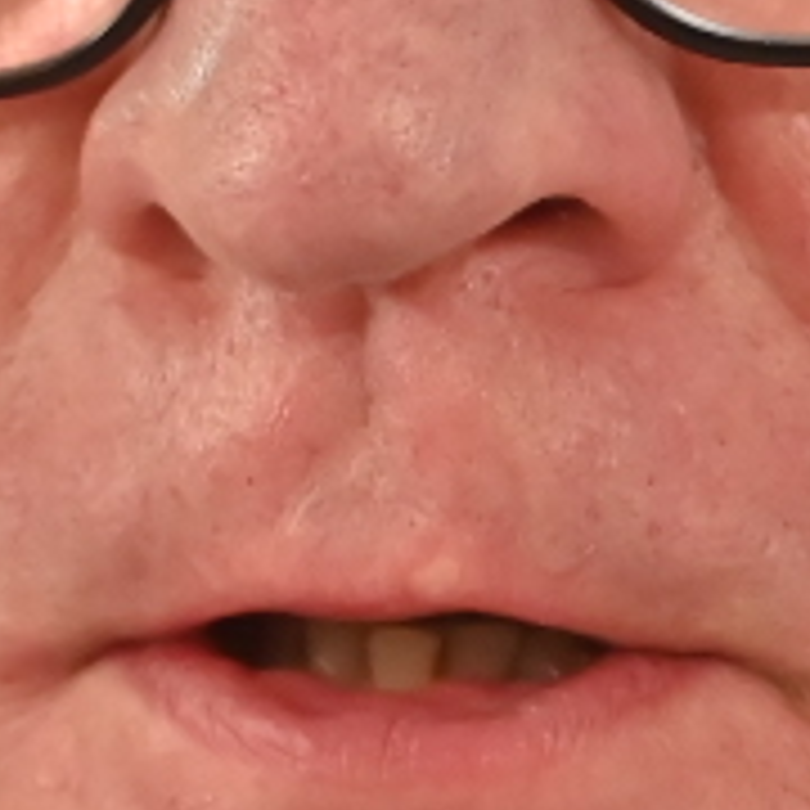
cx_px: 630
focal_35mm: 1374
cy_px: 117
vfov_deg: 1.3
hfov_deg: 1.3
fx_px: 36375
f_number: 2.8
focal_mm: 180
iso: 2800
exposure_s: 1/400
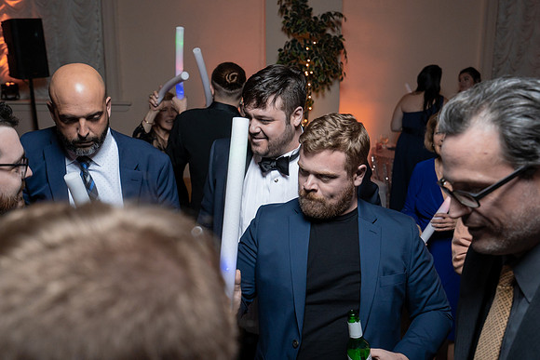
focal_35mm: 35
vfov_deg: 37.5
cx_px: 270
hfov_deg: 53.9
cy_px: 180
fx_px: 531
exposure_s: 1/200
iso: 2000
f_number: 4
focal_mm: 35
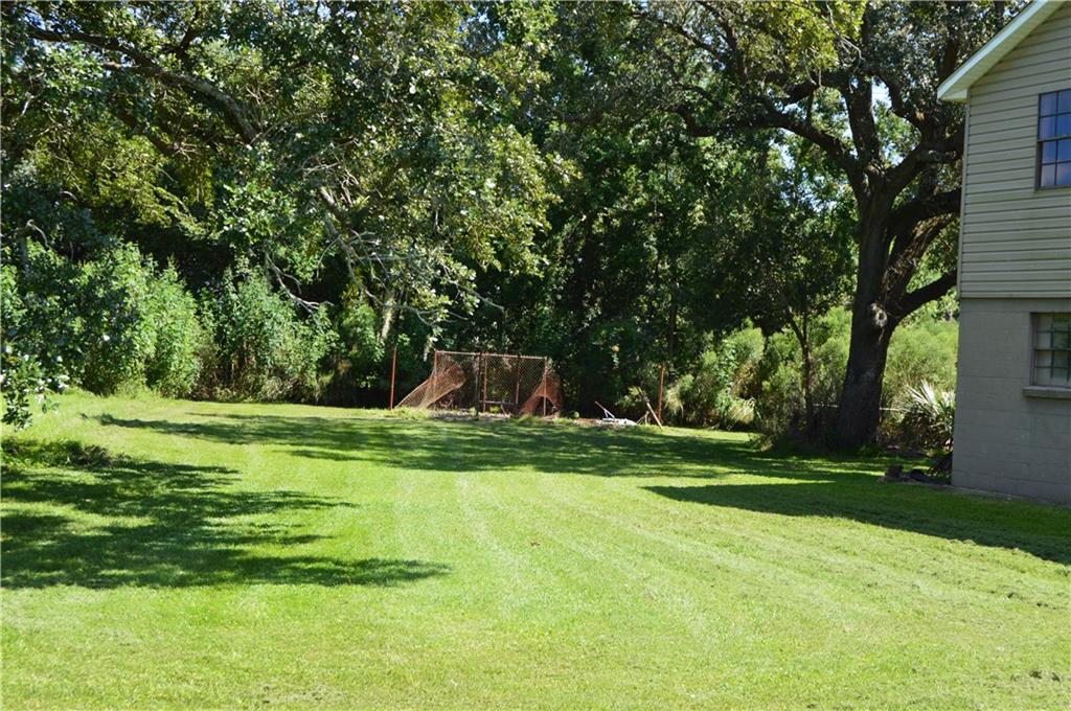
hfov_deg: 38.9
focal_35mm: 51
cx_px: 536
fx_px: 1515
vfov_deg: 26.4
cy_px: 356
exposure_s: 1/250
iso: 400
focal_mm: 34
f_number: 10
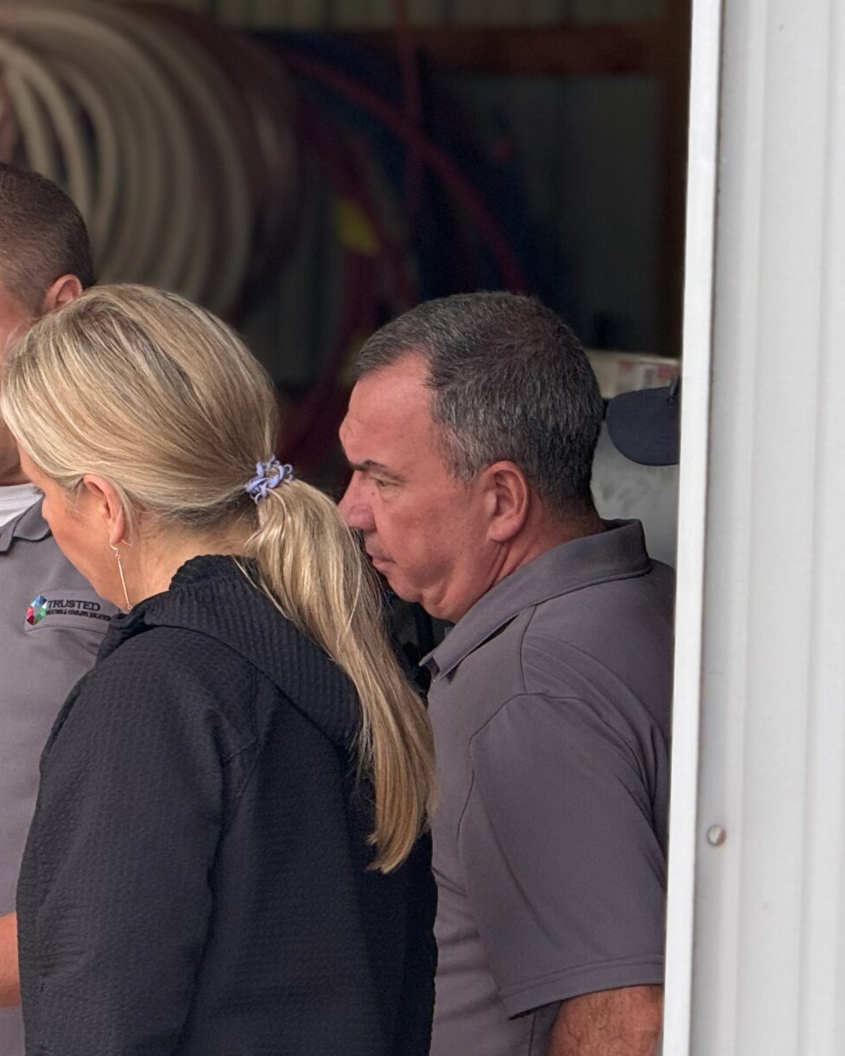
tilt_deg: -0.2
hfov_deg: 6.2
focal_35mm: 248
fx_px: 7754
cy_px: 824
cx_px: 290
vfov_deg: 7.8
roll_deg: -2.8
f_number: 2.8
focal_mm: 15.66
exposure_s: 1/129
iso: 64
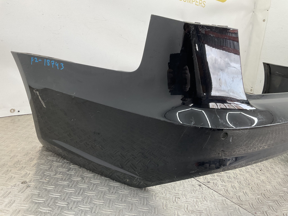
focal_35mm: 29
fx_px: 241
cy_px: 108
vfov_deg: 48.2
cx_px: 144
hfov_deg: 61.7
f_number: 1.8
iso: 32
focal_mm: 3
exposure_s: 1/120
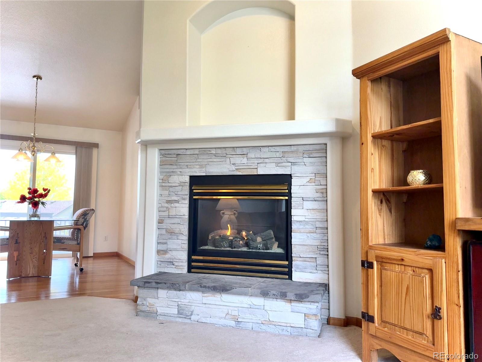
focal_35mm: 24
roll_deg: -0.3
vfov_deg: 56.8
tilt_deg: +4.4
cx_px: 241
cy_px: 181
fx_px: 334
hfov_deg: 71.6
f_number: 1.78
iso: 200
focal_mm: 6.76
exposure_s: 1/226
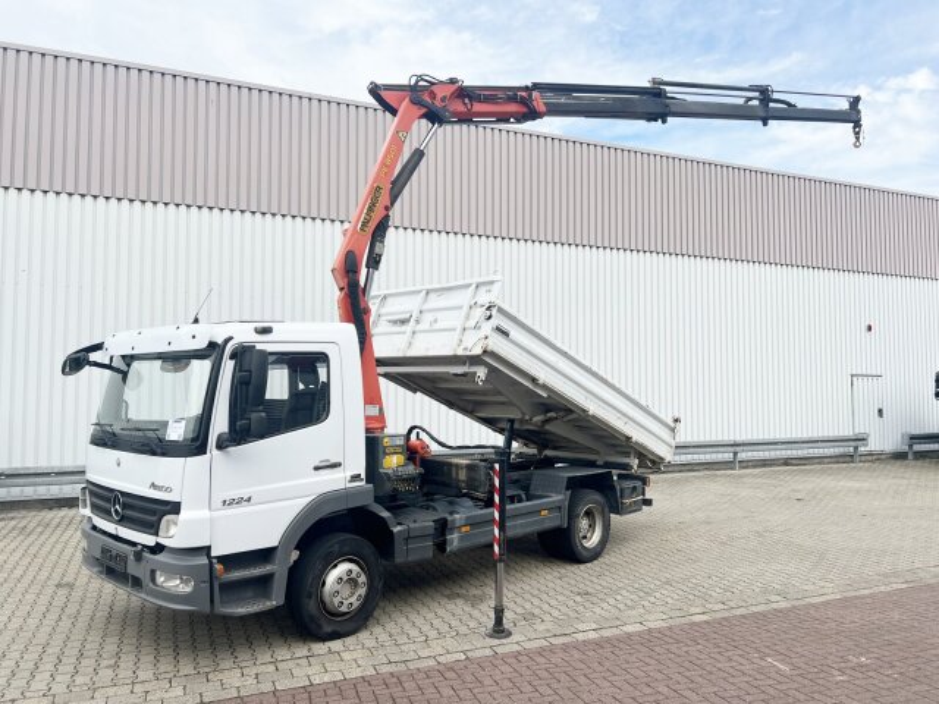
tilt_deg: +3.1
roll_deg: +0.3
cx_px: 470
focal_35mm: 26
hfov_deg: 67.3
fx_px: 705
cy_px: 352
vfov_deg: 53.1
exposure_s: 1/2045
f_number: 1.5
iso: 50
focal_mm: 5.7
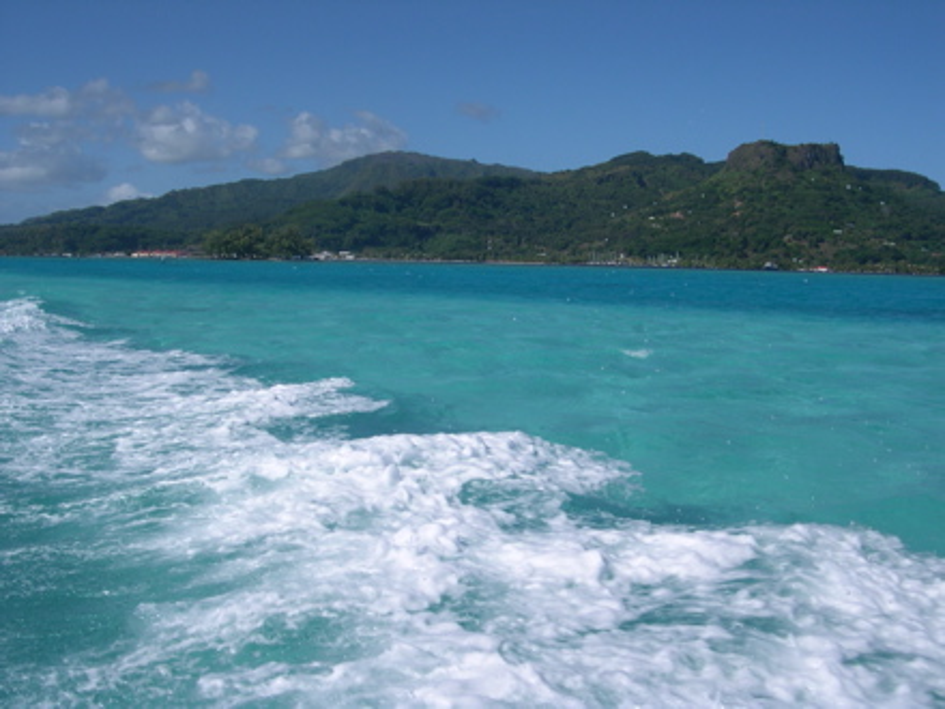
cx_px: 472
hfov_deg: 49.0
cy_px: 354
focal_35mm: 38
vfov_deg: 37.7
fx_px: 1037
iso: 100
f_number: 7.6
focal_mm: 8
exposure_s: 1/419
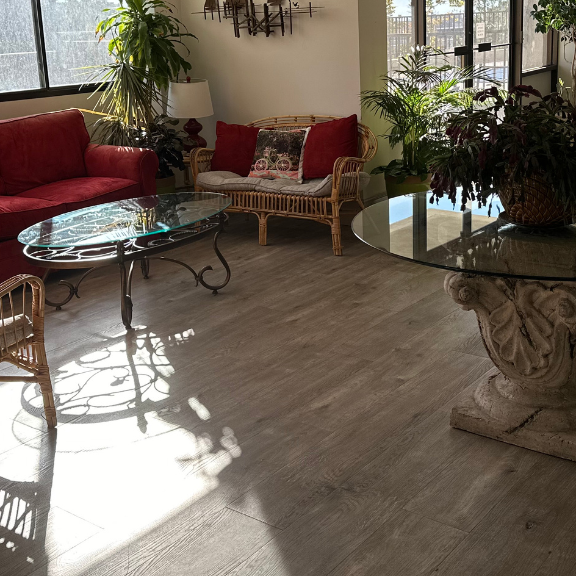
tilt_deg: -11.2
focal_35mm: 46
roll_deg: +2.4
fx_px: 866
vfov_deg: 36.4
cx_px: 289
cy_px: 192
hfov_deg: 36.8
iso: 80
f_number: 1.78
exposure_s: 1/654
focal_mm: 6.86
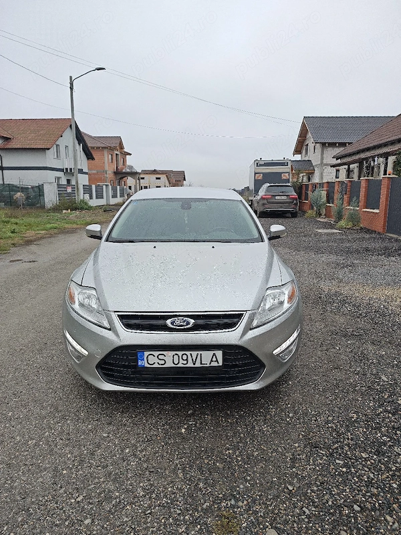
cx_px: 200
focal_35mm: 23
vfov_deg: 73.9
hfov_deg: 58.9
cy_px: 268
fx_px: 355
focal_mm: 6.57
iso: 111
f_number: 1.6
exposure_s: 1/200
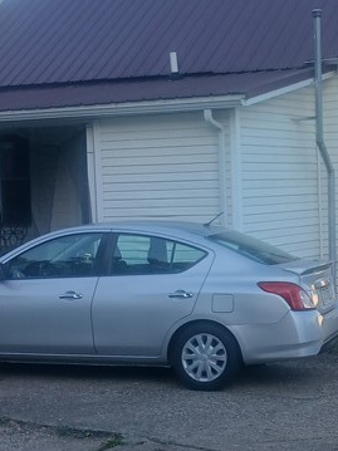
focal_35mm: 77
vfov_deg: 25.3
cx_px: 298
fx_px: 1003
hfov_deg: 18.8
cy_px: 219
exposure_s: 1/124
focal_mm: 4
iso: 20
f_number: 1.8
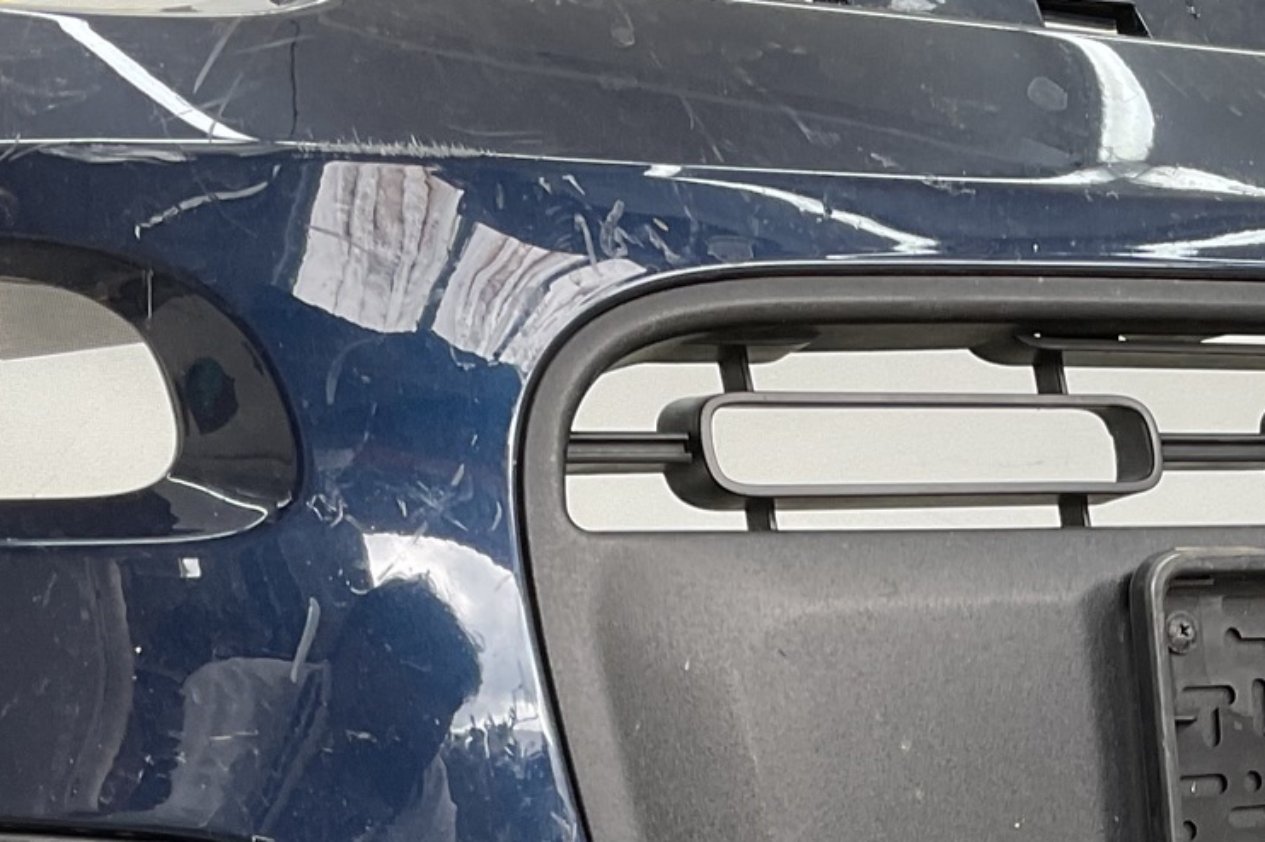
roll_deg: +6.5
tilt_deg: -3.7
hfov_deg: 24.3
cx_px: 1069
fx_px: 2880
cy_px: 1023
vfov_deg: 16.0
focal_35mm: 82
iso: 32
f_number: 1.8
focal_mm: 3
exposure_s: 1/100
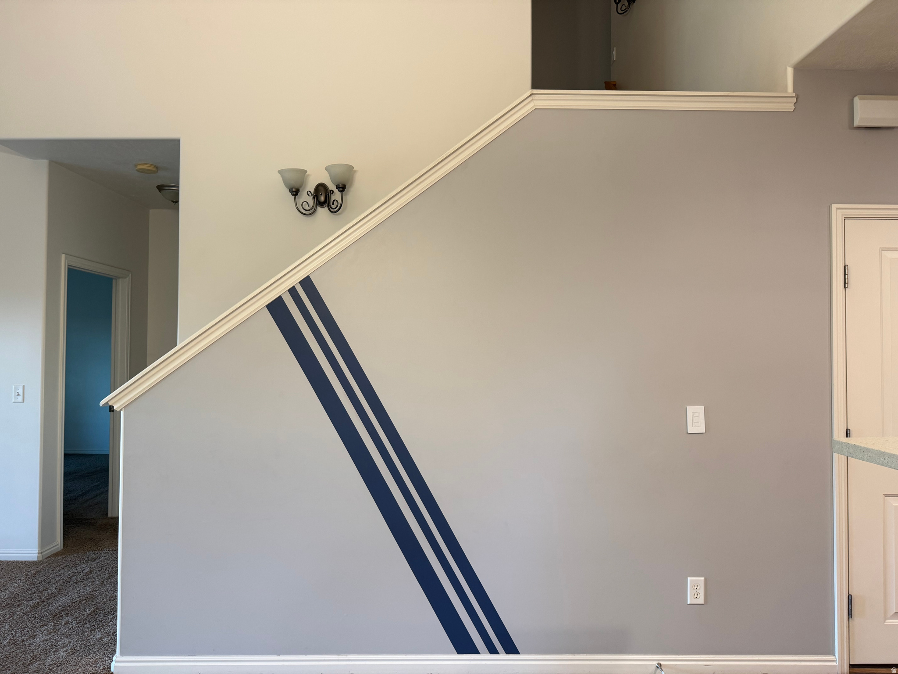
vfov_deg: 56.8
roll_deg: -0.4
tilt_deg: +0.8
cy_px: 337
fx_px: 623
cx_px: 449
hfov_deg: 71.6
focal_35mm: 24
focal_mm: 6.76
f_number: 1.78
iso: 160
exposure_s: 1/60
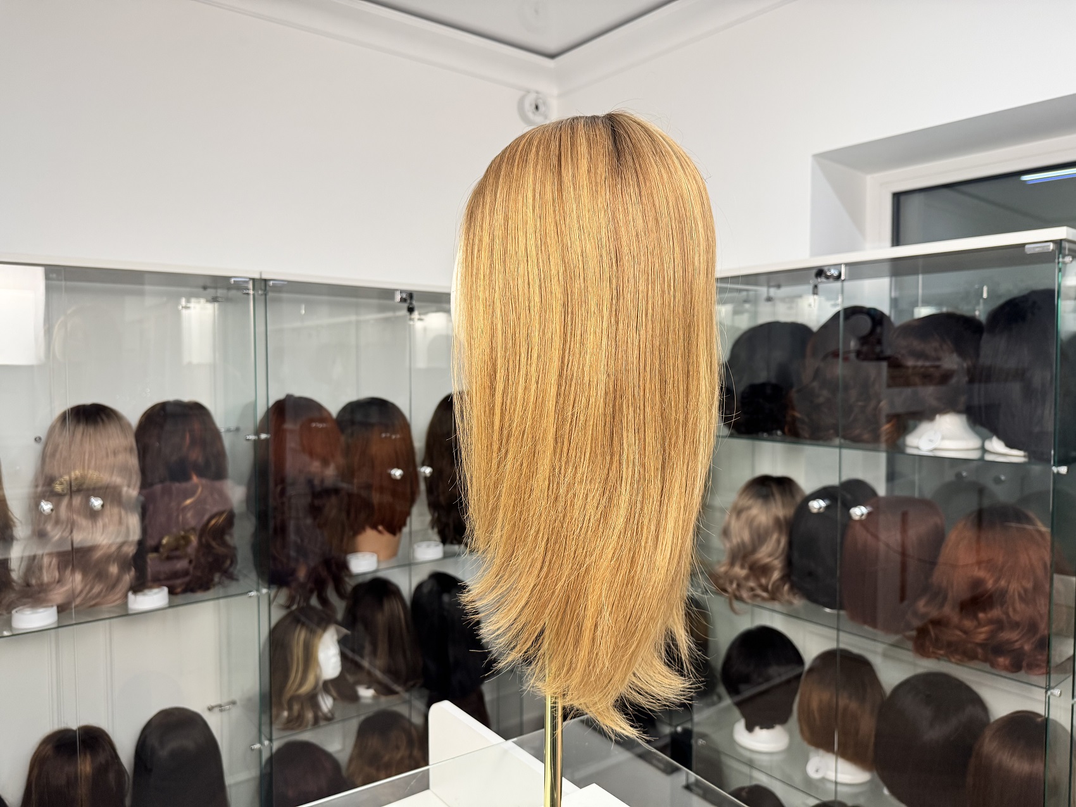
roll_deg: +0.5
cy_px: 404
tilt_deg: -2.7
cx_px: 538
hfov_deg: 71.6
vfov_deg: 56.8
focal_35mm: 24
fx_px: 746
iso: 125
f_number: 1.78
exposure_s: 1/100
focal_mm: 6.76
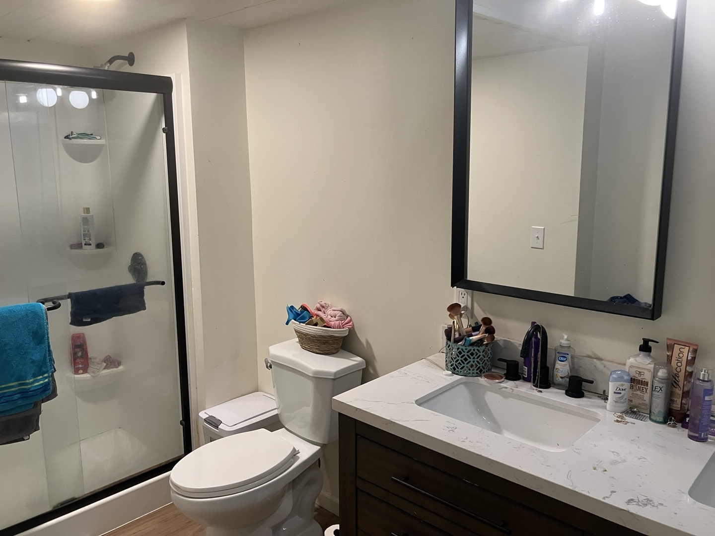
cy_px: 268
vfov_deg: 49.7
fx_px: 578
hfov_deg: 63.4
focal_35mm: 28
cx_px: 358
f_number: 1.8
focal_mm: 3.99
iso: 100
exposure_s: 1/60
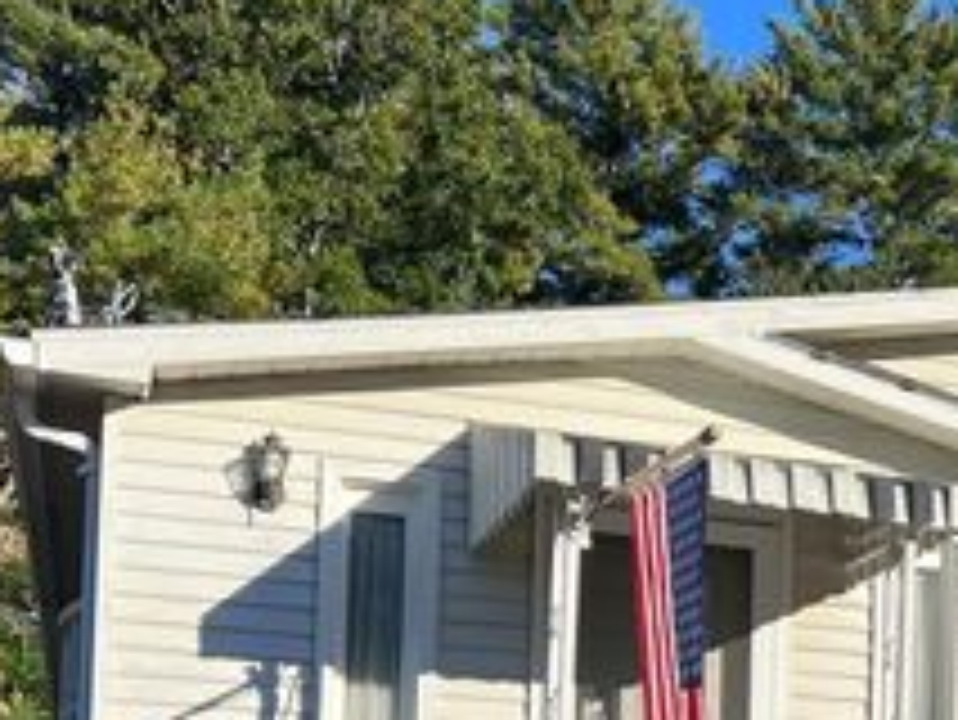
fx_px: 1689
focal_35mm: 61
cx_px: 1034
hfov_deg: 28.9
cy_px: 821
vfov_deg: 22.5
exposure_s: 1/3831
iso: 50
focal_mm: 5.7
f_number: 1.5
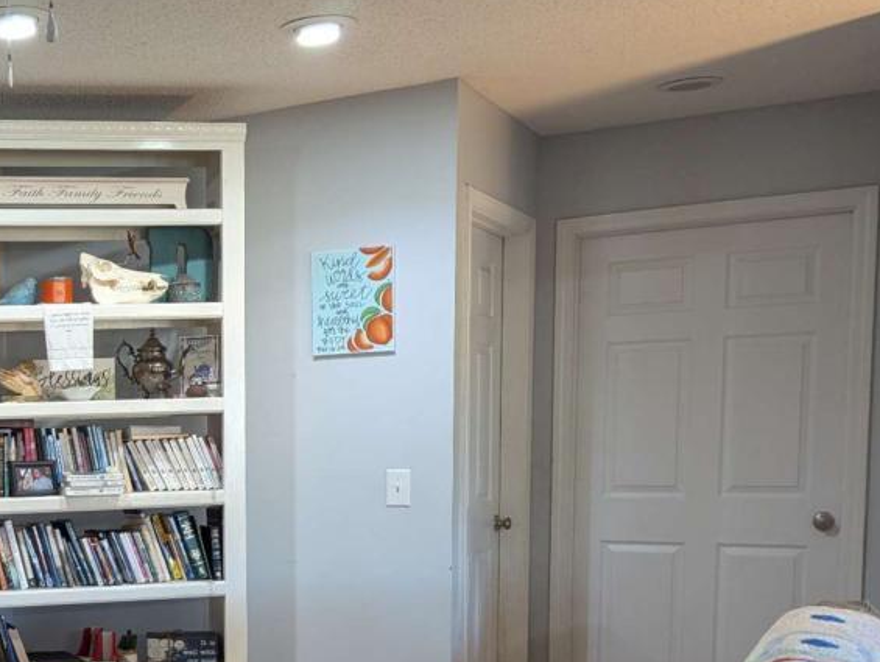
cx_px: -25
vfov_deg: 27.8
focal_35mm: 51
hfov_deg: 33.8
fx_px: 1298
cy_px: 558
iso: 185
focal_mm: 6.81
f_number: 1.85
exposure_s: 1/24
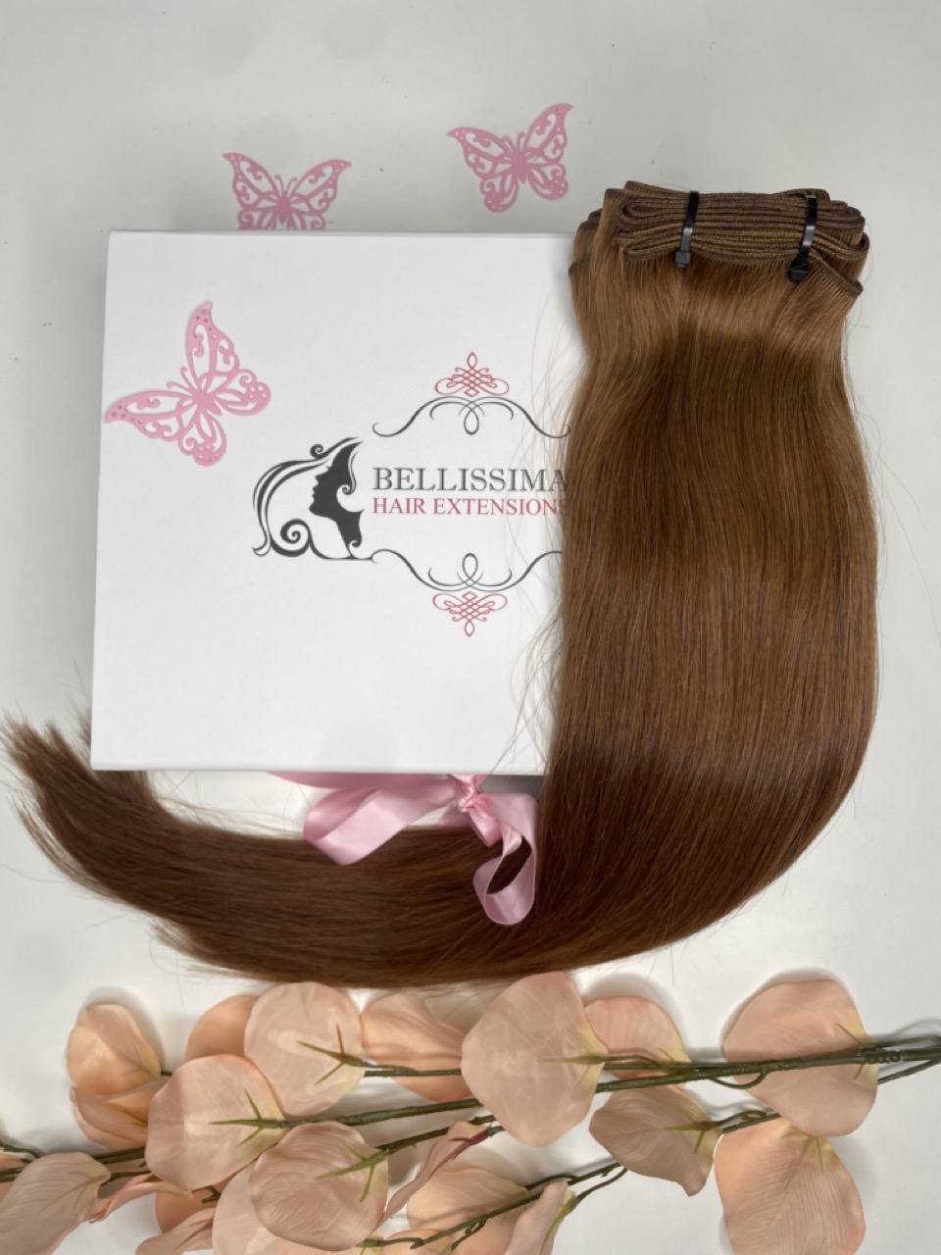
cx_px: 470
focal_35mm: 26
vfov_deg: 67.3
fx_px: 942
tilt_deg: -86.0
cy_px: 628
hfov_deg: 53.1
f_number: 1.6
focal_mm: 4.2
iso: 32
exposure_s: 1/100
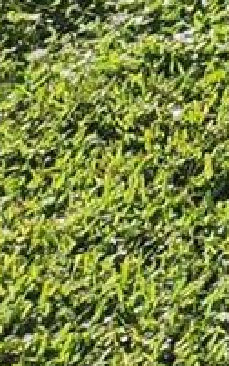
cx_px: 1601
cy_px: -679
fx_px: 2470
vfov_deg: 7.6
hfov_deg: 3.9
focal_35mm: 247
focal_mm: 5.4
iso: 20
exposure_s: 1/1081
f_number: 1.8
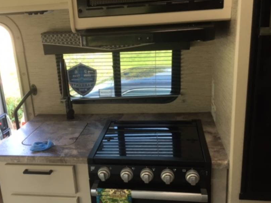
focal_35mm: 37
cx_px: 112
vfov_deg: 38.7
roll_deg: -2.3
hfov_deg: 49.9
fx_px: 290
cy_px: 100
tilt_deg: -18.4
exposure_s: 1/30
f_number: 2.2
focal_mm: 4.15
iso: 25
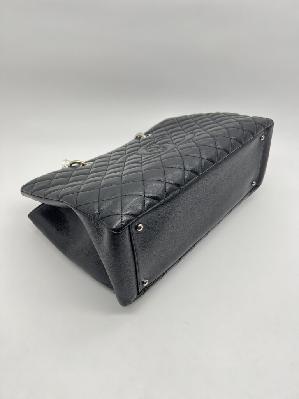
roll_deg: -3.2
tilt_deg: -40.1
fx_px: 299
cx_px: 150
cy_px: 200
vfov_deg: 67.3
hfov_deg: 53.1
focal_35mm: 26
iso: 32
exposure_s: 1/100
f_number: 1.5
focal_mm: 5.7
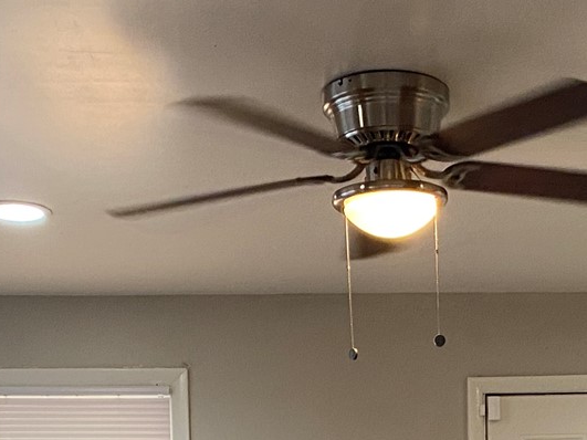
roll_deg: +0.6
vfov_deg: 14.1
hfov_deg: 20.8
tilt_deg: -1.5
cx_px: 412
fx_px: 1594
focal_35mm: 94
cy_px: 769
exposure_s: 1/71
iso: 125
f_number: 1.8
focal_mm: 4.25
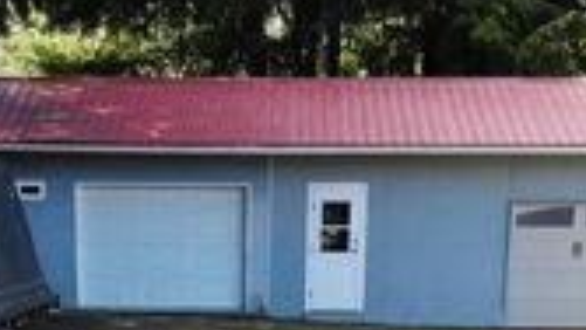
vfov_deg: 11.2
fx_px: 1554
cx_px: 200
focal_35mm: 100
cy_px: 607
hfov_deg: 21.3
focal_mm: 4.5
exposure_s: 1/151
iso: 100
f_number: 2.8
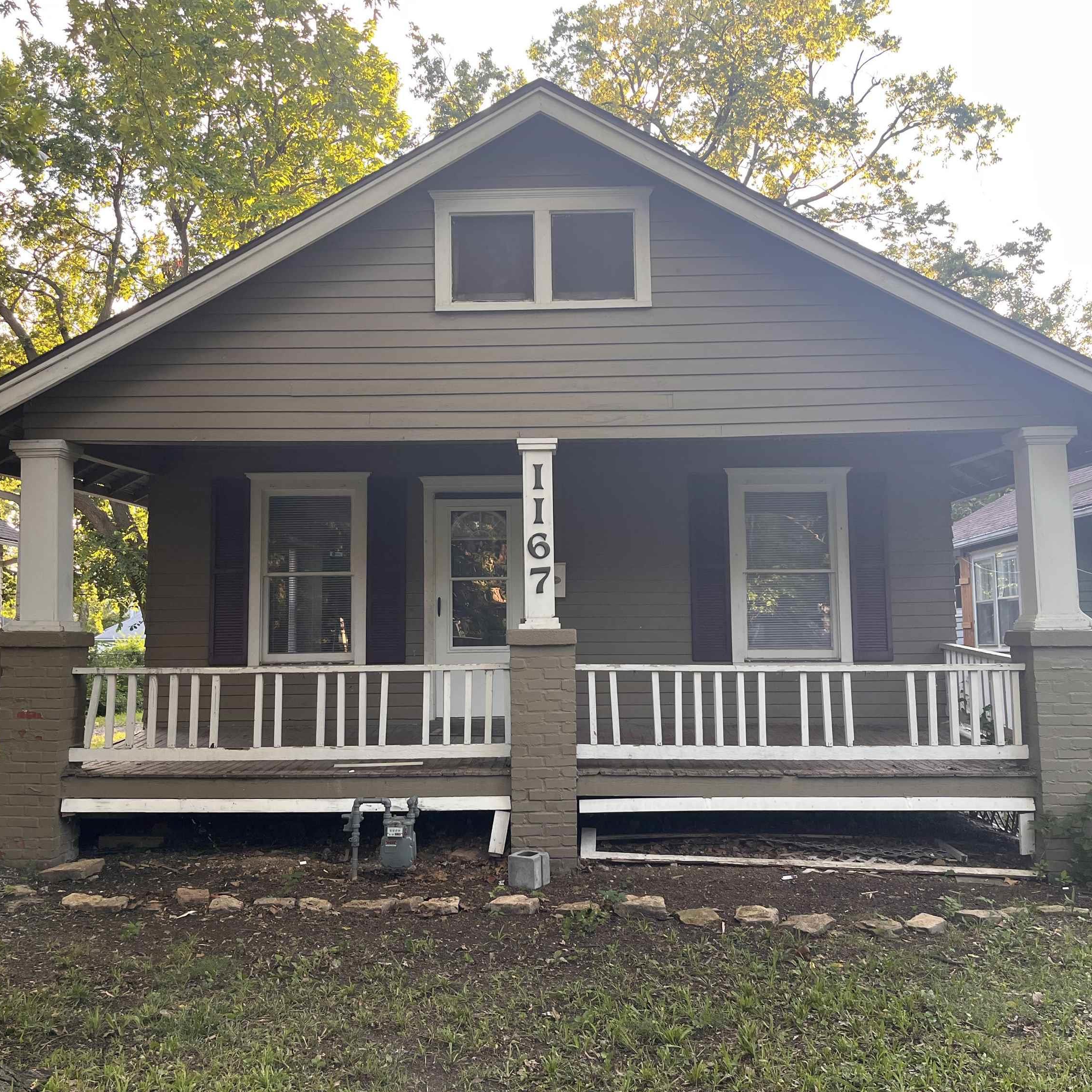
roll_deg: +0.4
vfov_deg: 52.5
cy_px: 545
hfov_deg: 52.5
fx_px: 1106
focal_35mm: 31
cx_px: 527
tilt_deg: +5.2
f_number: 1.6
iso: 64
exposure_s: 1/124
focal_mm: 5.1
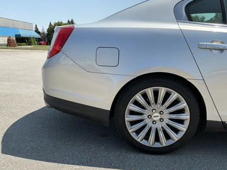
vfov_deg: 45.4
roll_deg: -1.0
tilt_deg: -10.5
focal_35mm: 31
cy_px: 92
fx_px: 203
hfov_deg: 58.3
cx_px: 106
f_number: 1.8
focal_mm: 3
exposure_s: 1/1534
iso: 25
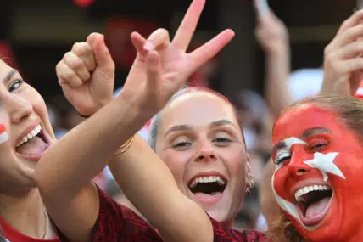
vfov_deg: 5.4
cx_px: 232
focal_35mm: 255
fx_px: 2570
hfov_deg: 8.1
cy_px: 104
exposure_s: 1/1000
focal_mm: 83
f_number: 2.8
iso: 1600
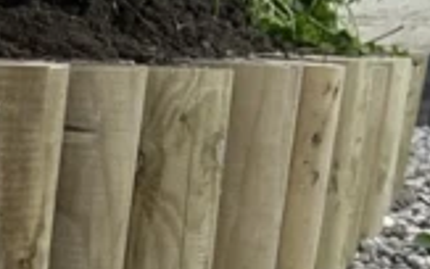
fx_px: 2028
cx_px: -731
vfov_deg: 7.5
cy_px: 396
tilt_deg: -7.2
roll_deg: -1.5
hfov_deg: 10.0
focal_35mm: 173
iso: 50
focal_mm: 5.1
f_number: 1.6
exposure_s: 1/437
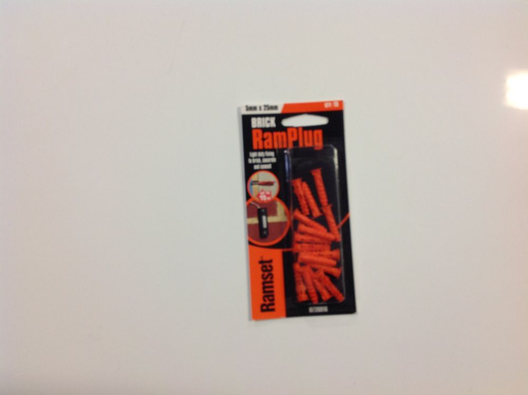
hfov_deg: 52.7
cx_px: 264
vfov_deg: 40.6
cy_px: 198
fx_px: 533
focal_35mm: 35
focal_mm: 4.28
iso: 80
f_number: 2.4
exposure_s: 1/17
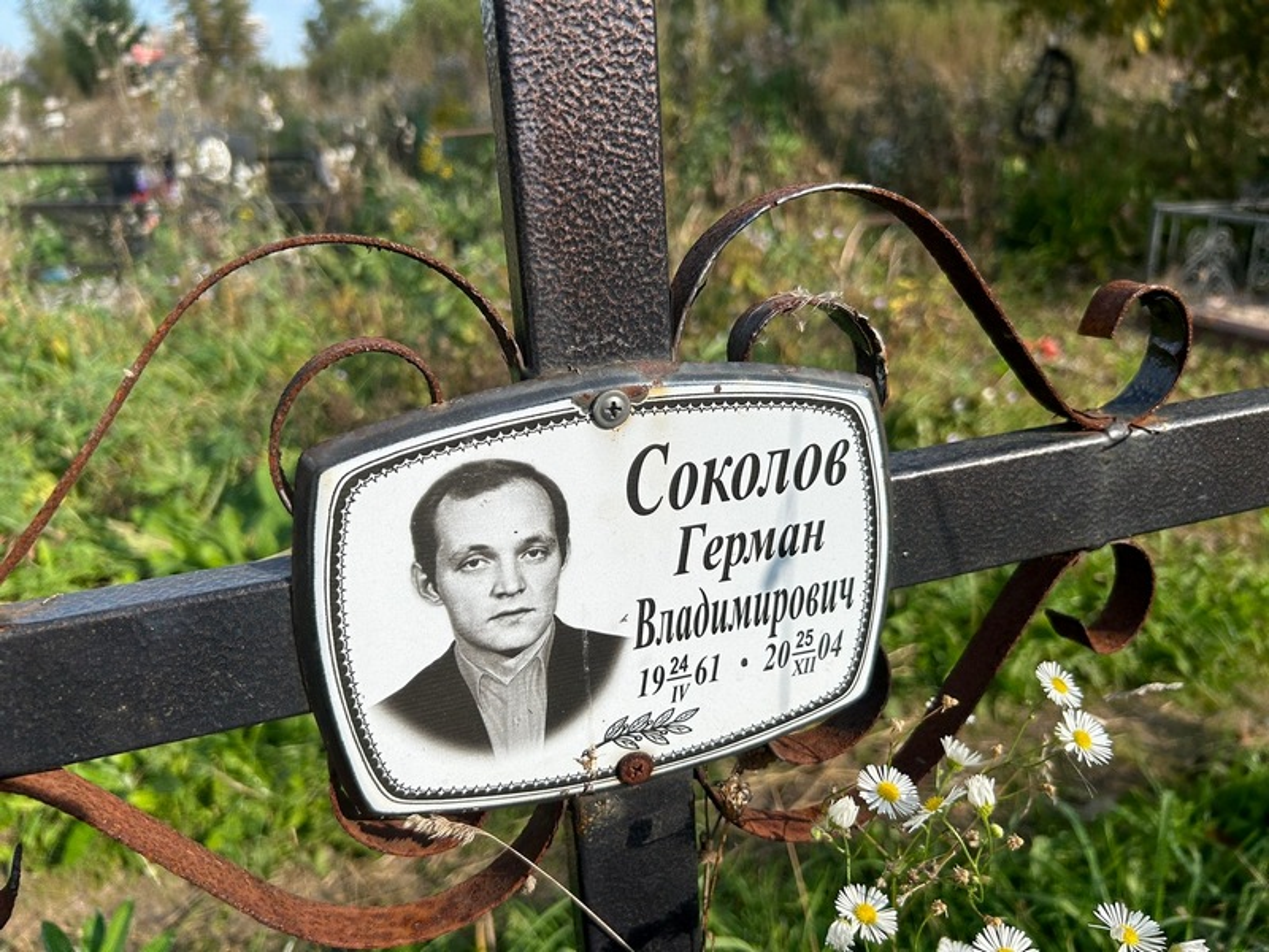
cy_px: 476
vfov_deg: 53.1
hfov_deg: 67.3
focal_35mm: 26
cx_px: 634
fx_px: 953
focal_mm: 5.7
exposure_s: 1/4630
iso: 50
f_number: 1.5
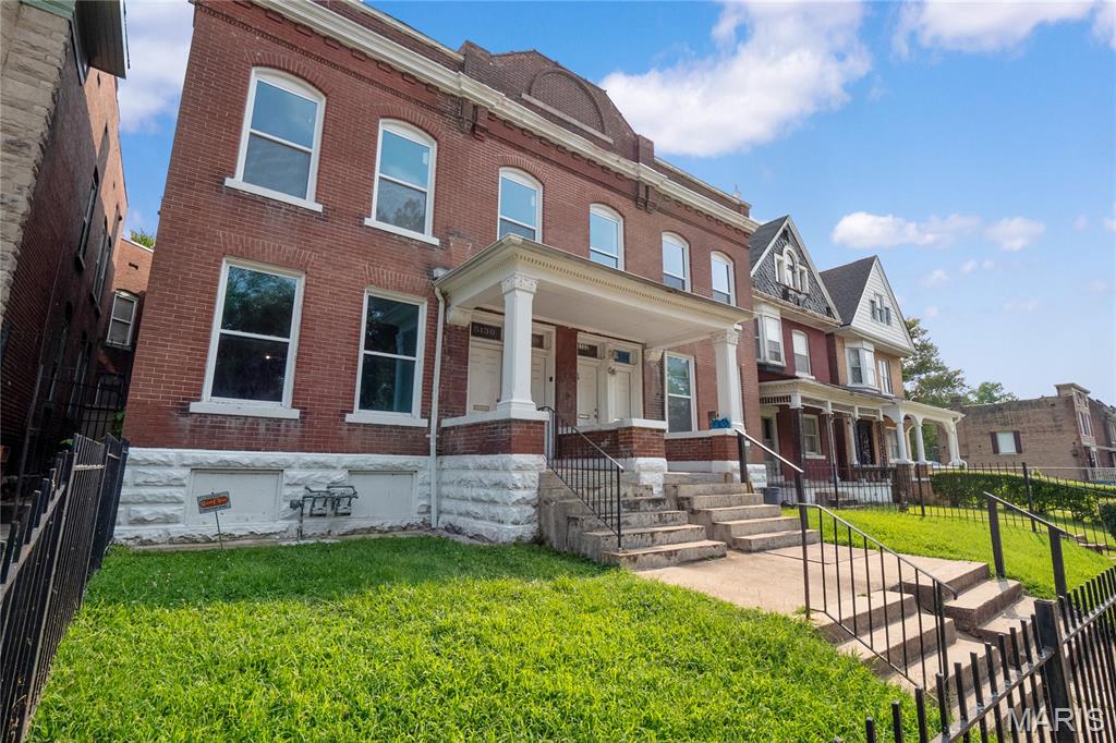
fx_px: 496
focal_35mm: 16
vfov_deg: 73.7
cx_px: 558
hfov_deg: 96.8
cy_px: 372
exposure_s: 1/640
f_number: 6.3
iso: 400
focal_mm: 8
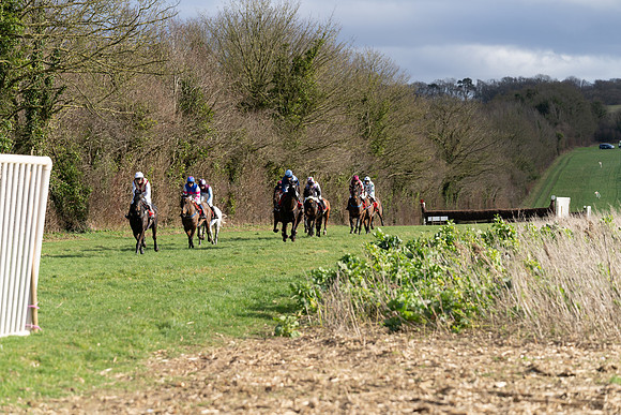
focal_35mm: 131
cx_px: 310
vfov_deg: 10.5
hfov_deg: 15.6
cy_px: 208
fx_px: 2260
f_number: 4
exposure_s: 1/1250
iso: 200
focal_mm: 131
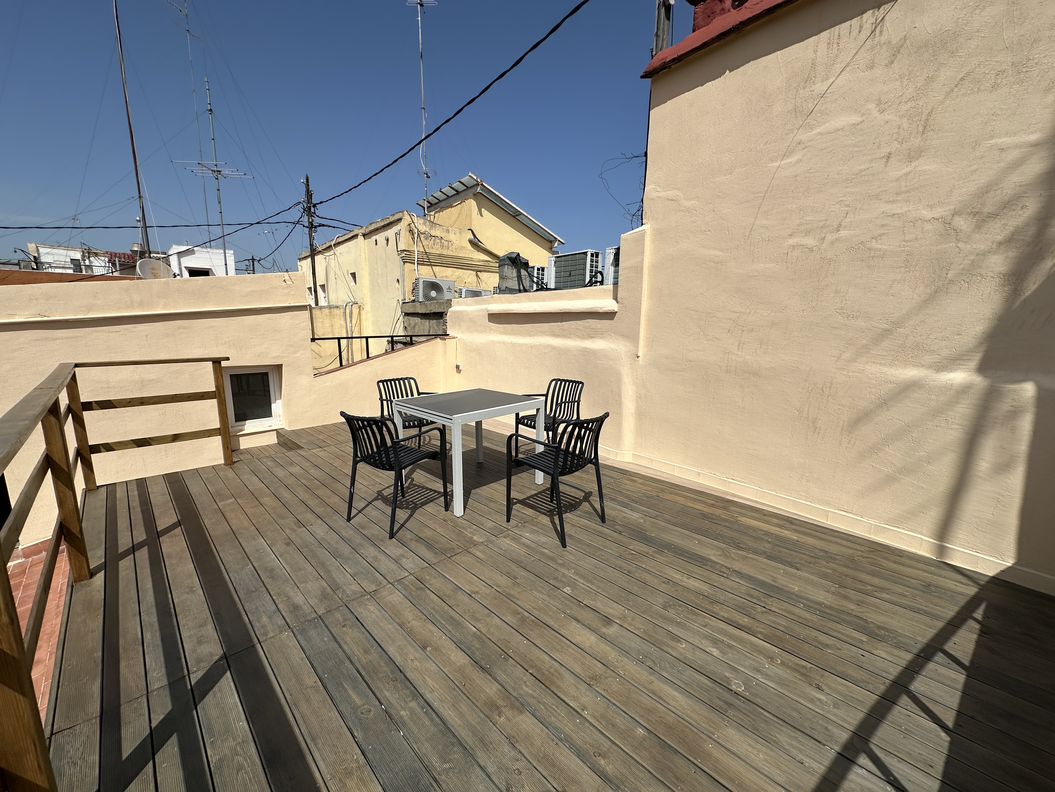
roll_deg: -1.5
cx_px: 528
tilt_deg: -10.1
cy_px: 396
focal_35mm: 14
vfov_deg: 85.7
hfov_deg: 102.1
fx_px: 427
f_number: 2.2
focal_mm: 2.22
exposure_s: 1/4831
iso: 50
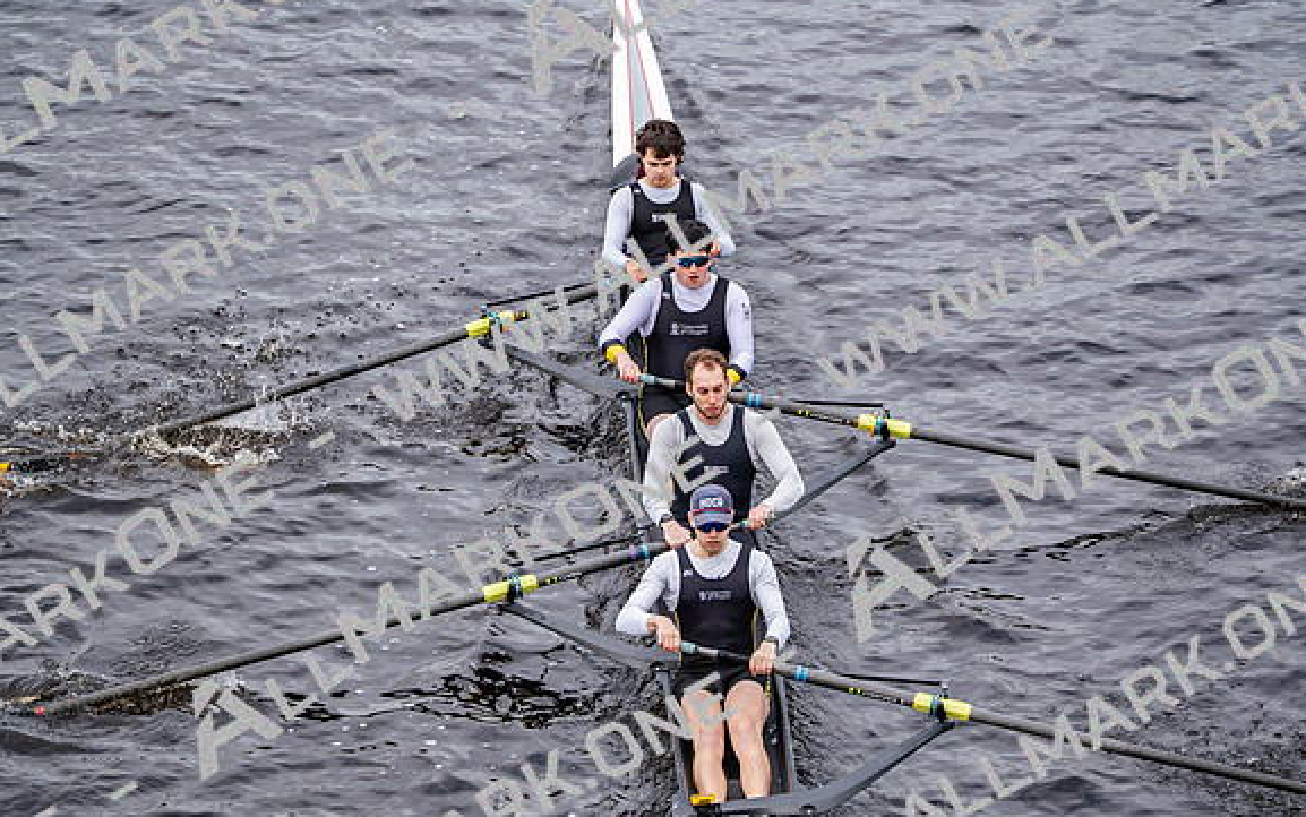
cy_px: 429
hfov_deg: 10.2
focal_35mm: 205
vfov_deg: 6.4
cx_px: 652
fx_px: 7299
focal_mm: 200
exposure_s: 1/2000
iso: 320
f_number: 2.8
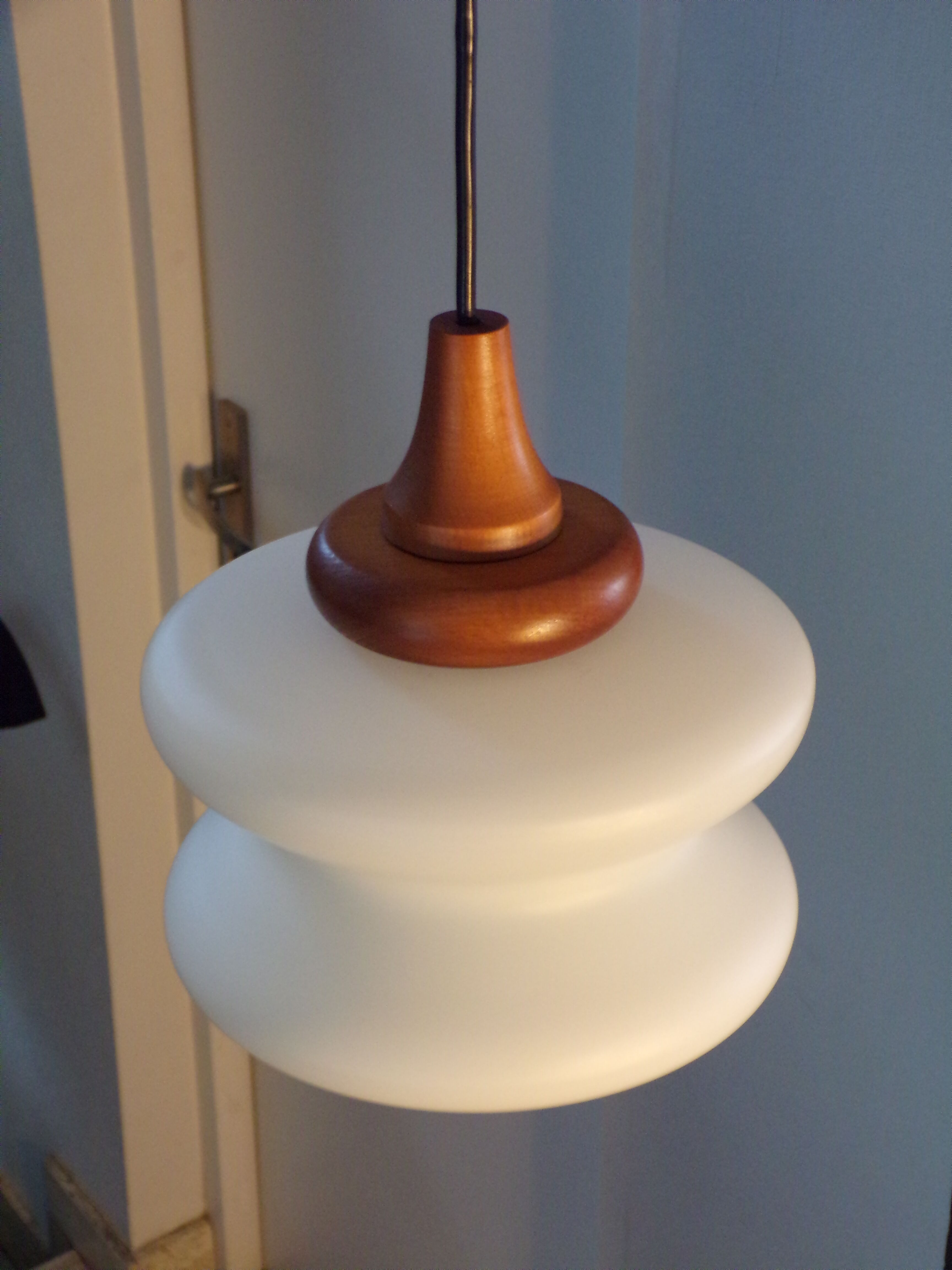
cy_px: 635
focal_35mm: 56
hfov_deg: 26.1
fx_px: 2053
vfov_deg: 34.3
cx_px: 476
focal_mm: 10.1
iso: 400
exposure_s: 1/17
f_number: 3.7
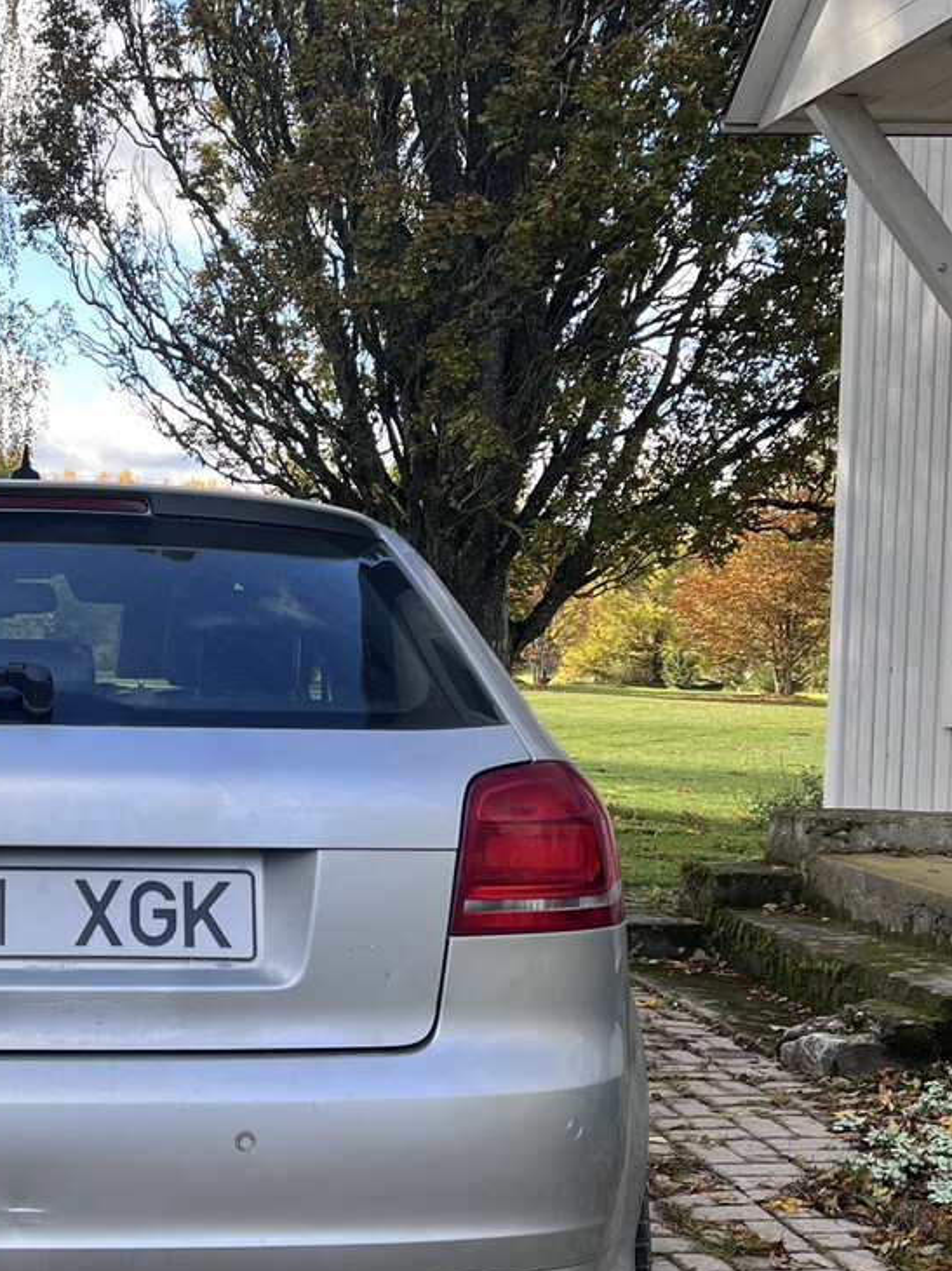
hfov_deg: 24.7
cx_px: 50
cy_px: 667
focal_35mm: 57
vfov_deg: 33.8
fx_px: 2091
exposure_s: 1/461
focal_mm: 5.7
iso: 50
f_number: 1.5
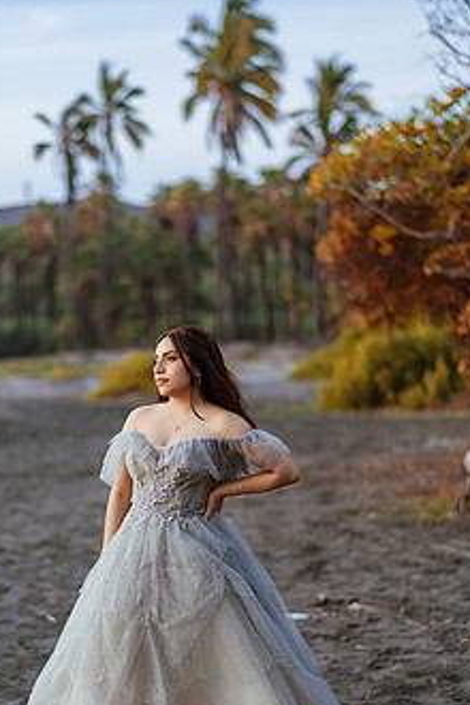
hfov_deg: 17.2
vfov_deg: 25.5
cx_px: 169
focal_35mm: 79
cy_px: 466
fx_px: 1547
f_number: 1.4
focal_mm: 58
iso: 100
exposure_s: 1/1250
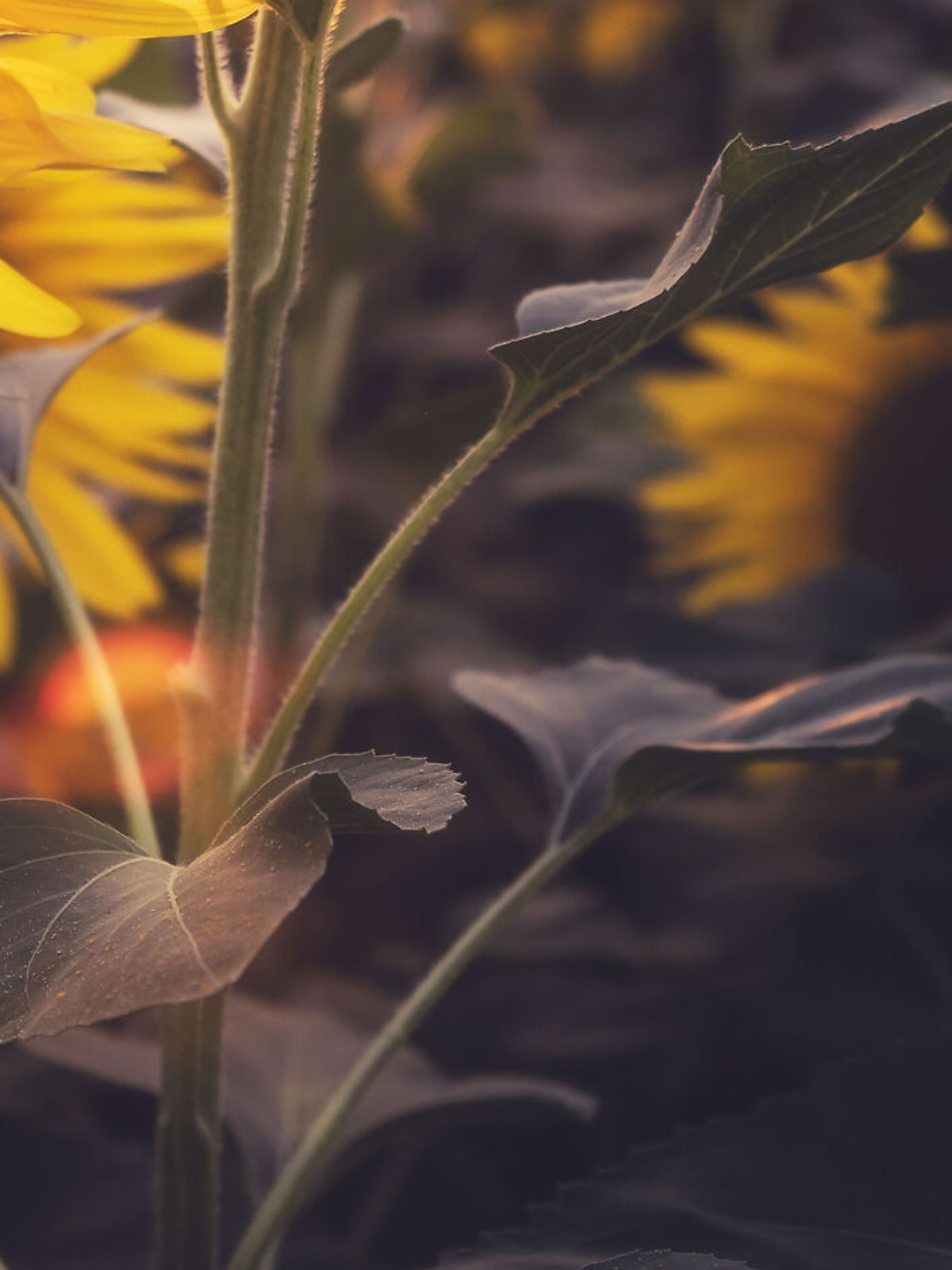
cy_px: -73
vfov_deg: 11.4
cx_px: -83
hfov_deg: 8.6
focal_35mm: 171
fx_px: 6269
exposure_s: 1/500
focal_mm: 70
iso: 100
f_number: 4
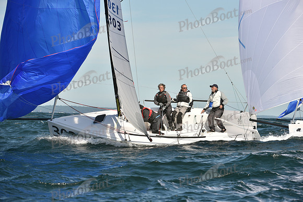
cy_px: 101
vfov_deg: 6.9
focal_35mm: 200
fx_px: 1684
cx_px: 152
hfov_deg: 10.3
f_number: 7.1
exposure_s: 1/1250
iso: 250
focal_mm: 200
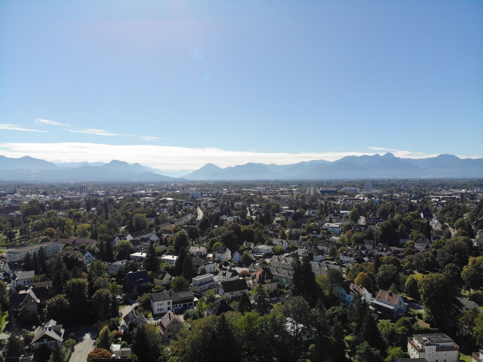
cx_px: 242
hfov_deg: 71.6
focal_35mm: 24
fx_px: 335
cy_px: 181
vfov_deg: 56.8
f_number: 2.8
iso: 108
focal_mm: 4.5
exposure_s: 1/1667
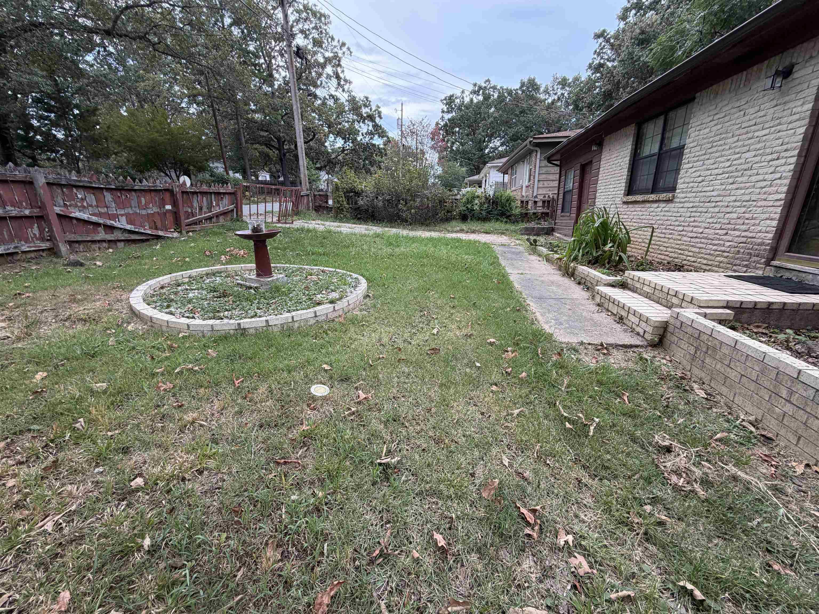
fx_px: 331
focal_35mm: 14
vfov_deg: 85.7
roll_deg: +1.7
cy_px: 307
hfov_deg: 102.1
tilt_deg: -16.7
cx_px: 410
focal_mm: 2.22
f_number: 2.2
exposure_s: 1/121
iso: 100
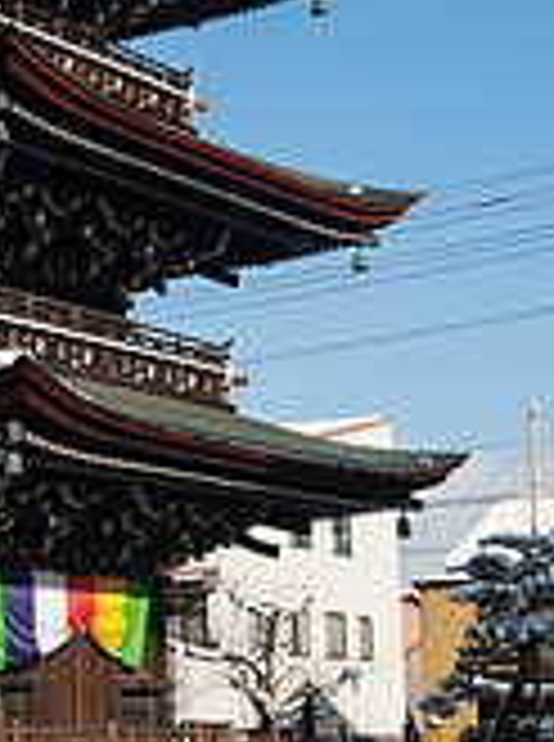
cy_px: 184
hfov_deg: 13.7
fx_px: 2249
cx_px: -70
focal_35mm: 105
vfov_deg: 18.6
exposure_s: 1/500
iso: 200
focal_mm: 40
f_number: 8
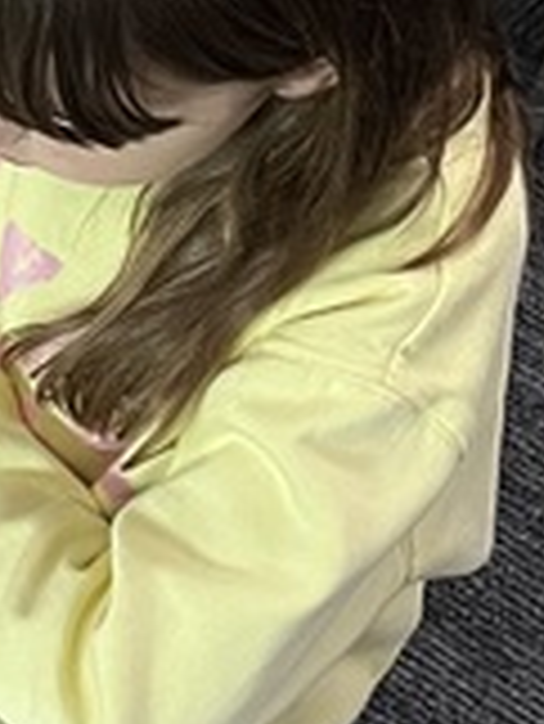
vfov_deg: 12.0
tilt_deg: -52.1
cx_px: -1016
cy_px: 450
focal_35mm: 165
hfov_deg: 7.9
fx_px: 3453
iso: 200
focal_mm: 5.1
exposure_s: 1/60
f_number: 1.6
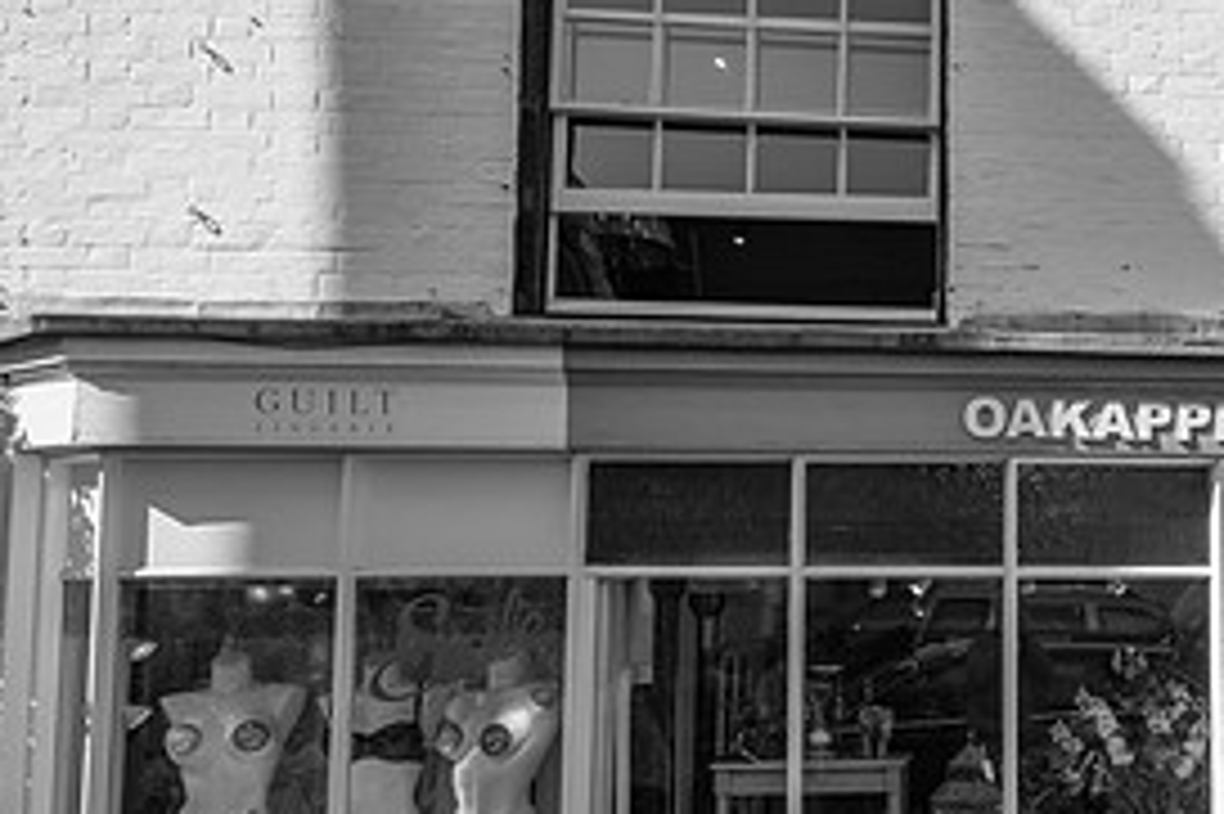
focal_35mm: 34
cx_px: 1131
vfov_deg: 38.3
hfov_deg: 49.0
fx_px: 1155
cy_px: 555
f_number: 9
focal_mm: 10
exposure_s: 1/240
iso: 200
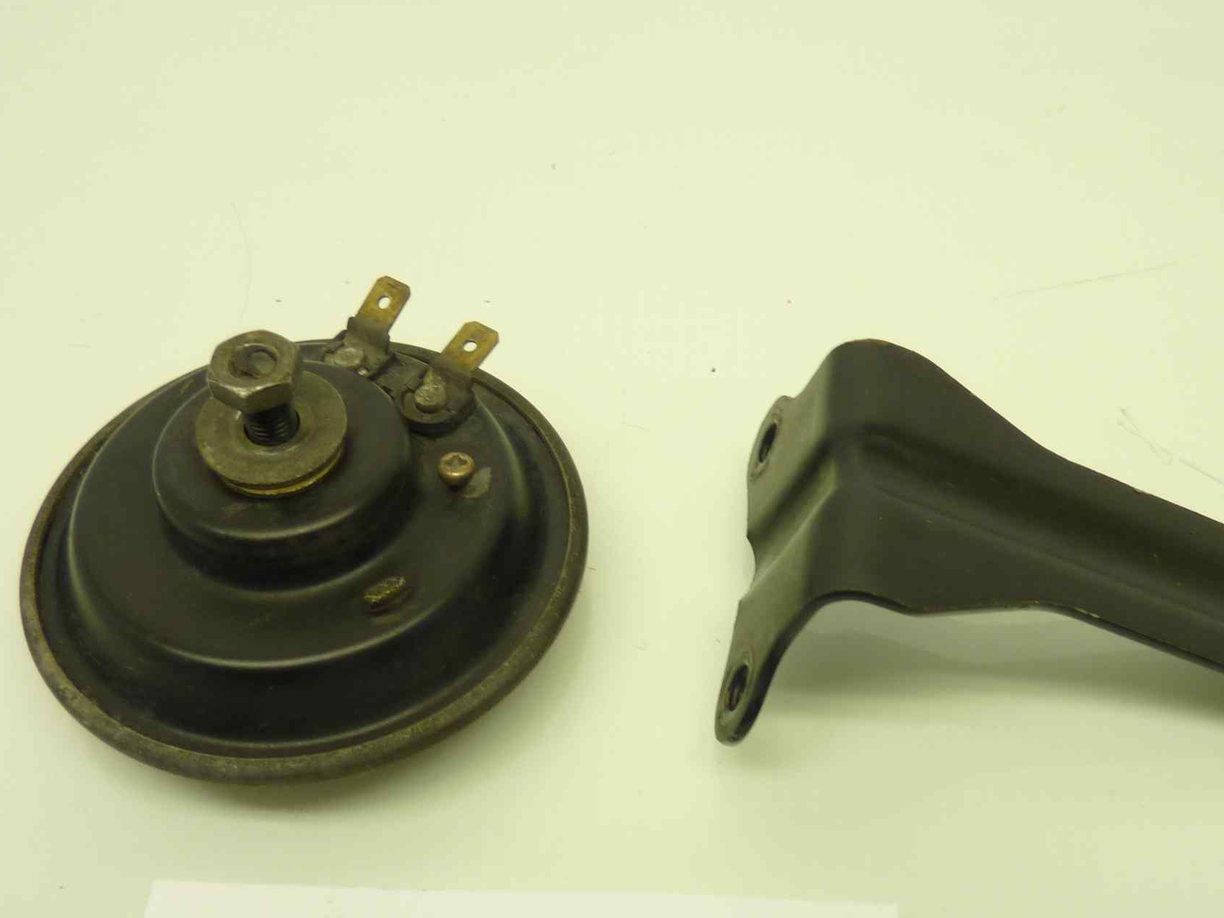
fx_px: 1344
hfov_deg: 48.8
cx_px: 702
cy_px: 569
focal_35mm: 38
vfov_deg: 37.5
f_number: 3.3
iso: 80
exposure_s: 1/25
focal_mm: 4.1
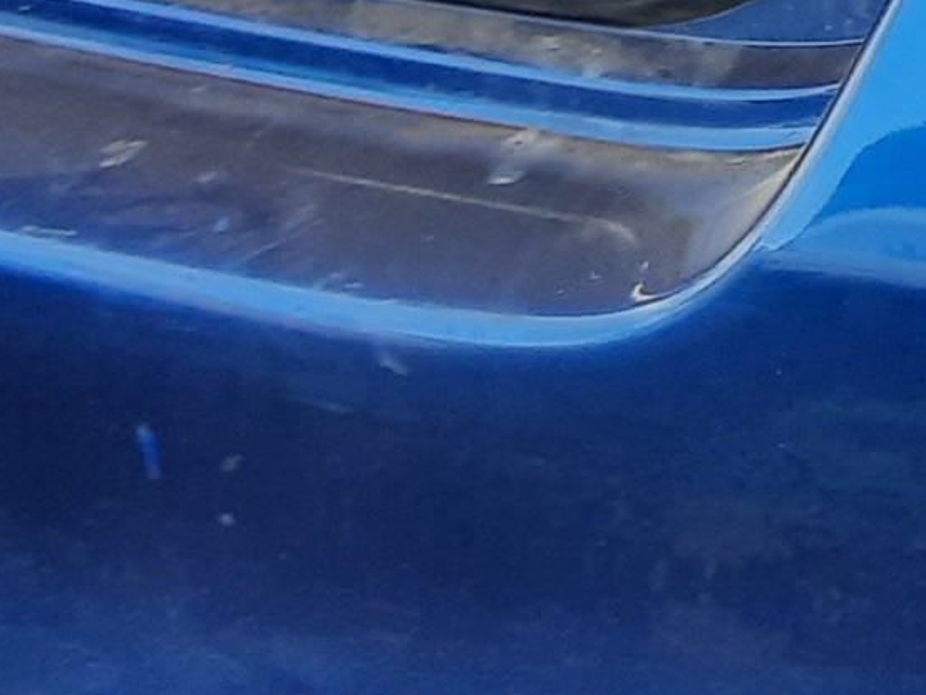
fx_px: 5030
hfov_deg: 10.2
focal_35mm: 188
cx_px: 1412
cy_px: -198
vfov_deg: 7.8
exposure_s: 1/162
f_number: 1.7
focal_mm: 3.92
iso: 40
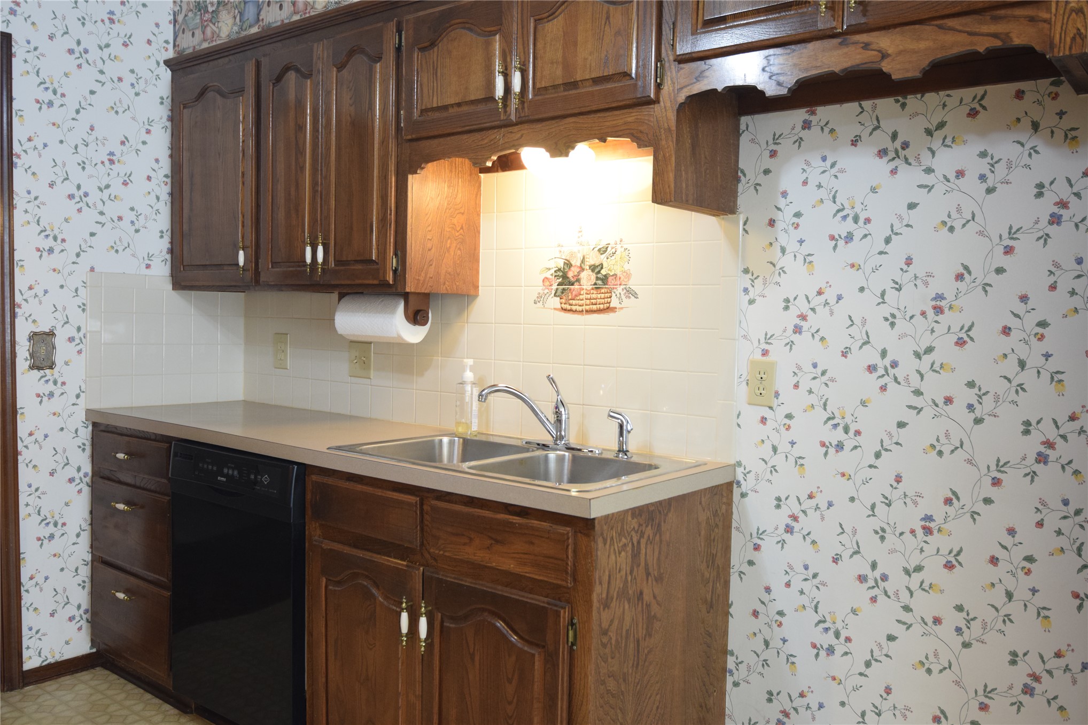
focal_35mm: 30
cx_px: 544
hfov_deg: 61.9
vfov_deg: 43.6
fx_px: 907
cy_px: 362
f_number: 2.8
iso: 1100
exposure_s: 1/60
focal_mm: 20
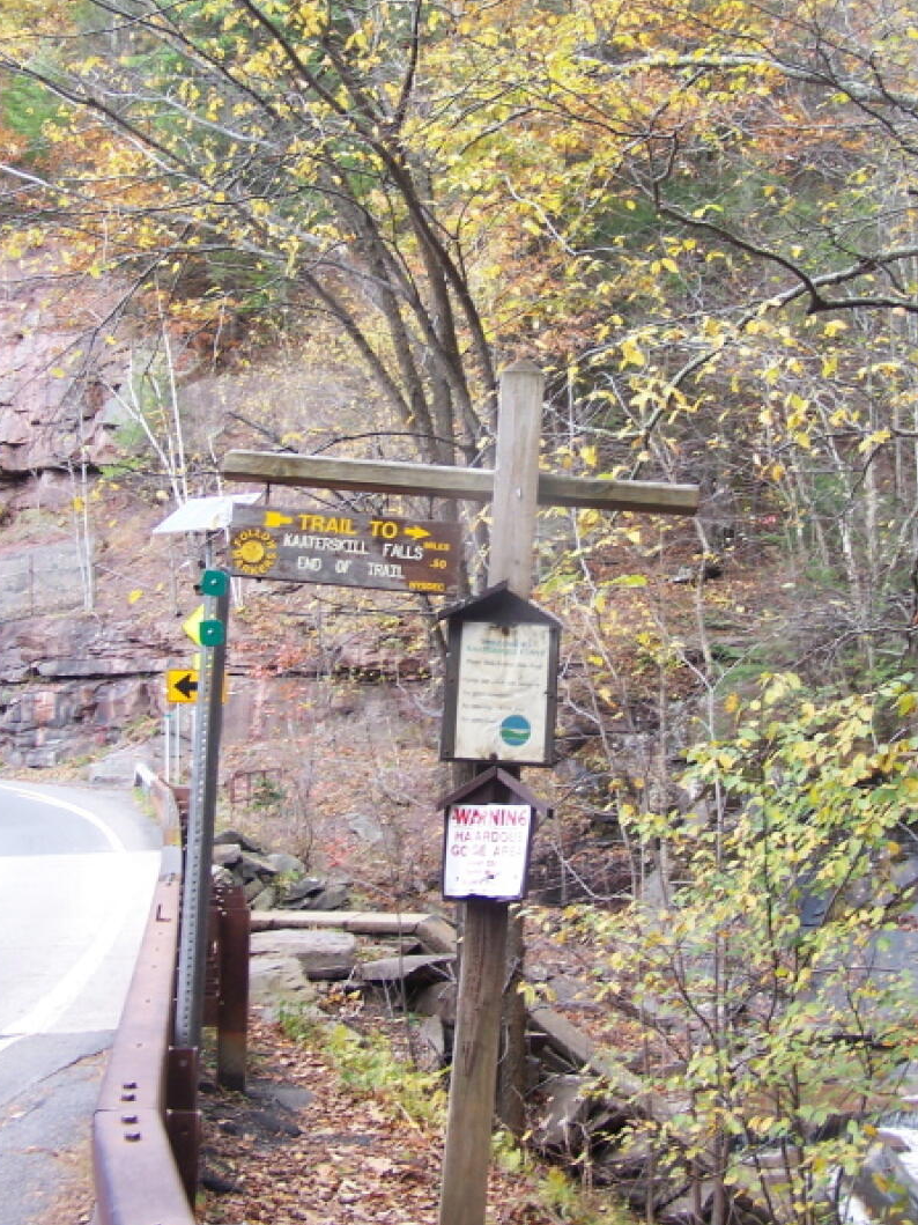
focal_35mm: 49
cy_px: 523
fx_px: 1733
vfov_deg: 38.8
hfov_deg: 29.6
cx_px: 520
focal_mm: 6.3
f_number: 2.8
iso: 80
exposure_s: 1/100
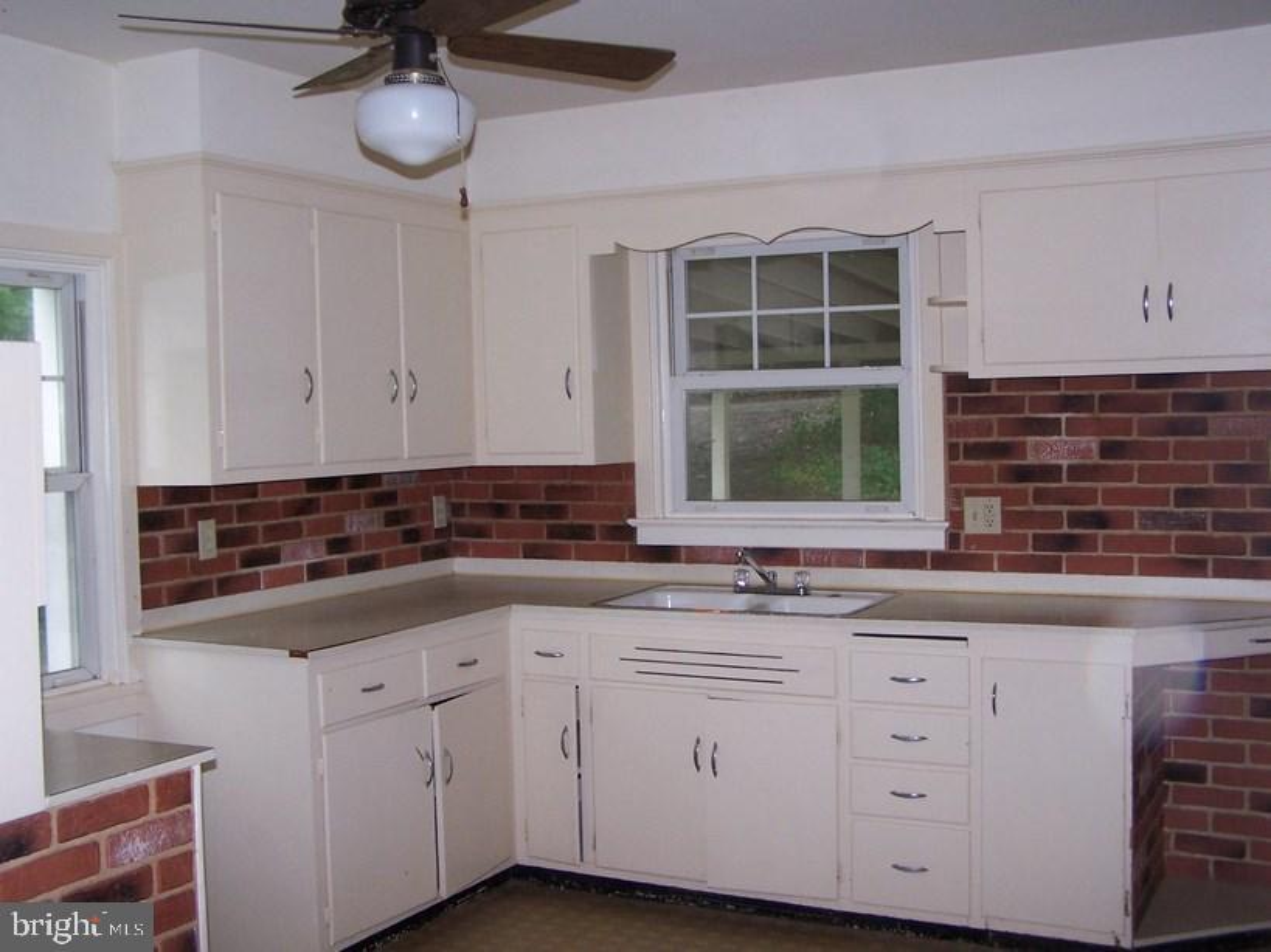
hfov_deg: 46.8
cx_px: 636
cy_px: 476
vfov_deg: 36.0
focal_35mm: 40
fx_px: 1468
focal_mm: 6.7
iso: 140
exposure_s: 1/60
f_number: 2.8
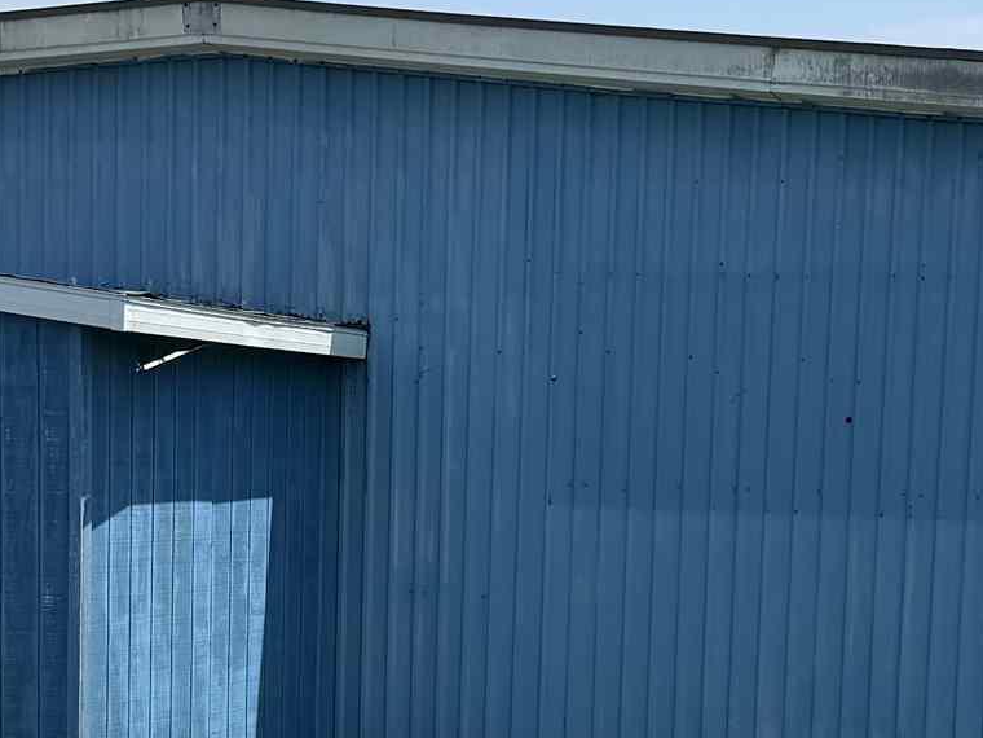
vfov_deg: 14.9
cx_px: 678
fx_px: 2755
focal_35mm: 97
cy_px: 811
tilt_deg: -6.1
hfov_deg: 20.1
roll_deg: -2.4
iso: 80
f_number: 1.78
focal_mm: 6.76
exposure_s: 1/3759
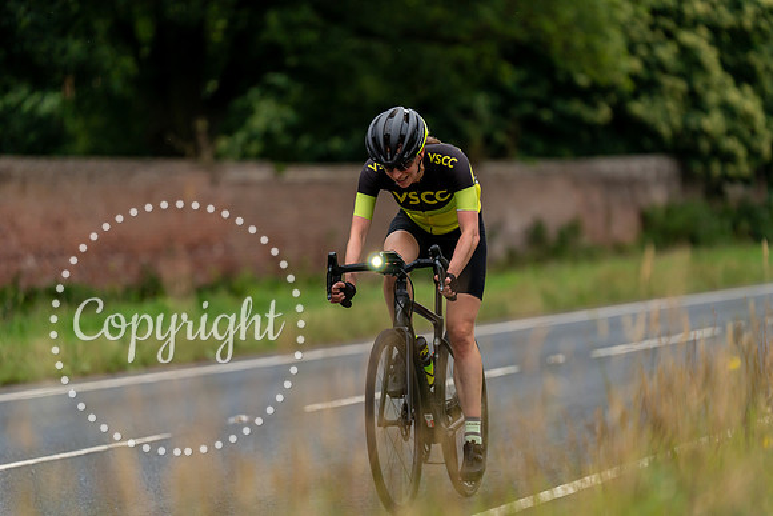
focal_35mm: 188
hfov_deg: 10.9
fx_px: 4038
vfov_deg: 7.3
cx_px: 386
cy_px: 258
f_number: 3.2
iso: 1000
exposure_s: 1/640
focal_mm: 188
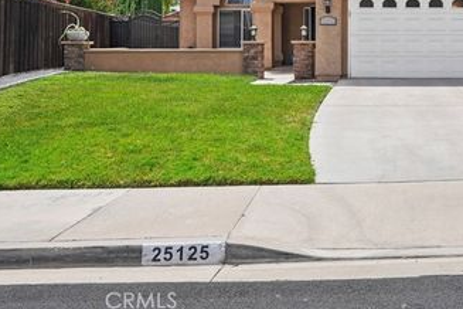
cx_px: 355
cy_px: 11
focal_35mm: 47
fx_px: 604
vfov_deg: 27.3
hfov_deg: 40.5
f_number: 8
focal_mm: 24
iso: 100
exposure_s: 1/125
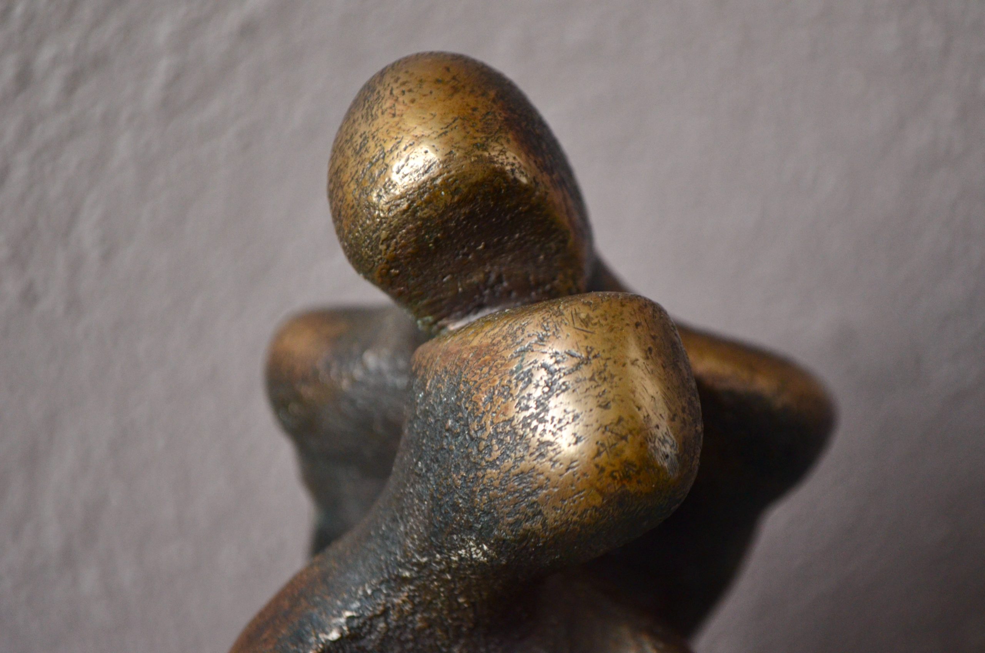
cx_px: 492
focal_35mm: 78
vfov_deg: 17.4
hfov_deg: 26.0
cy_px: 326
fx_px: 2130
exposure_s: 1/60
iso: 1250
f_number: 5.6
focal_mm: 52
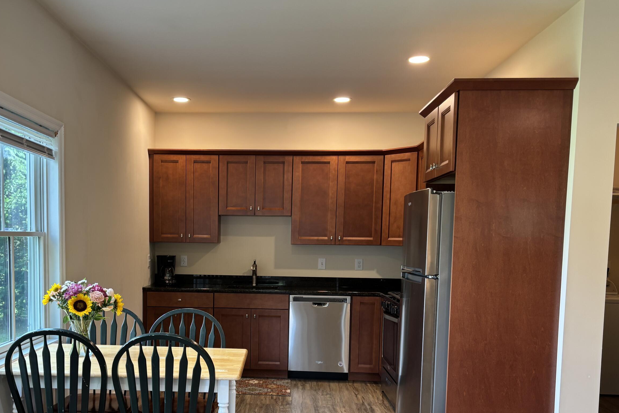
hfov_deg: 54.0
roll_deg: -0.4
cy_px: 294
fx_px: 602
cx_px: 244
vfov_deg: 37.2
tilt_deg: -4.1
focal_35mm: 35
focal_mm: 5.96
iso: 80
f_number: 1.6
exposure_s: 1/60
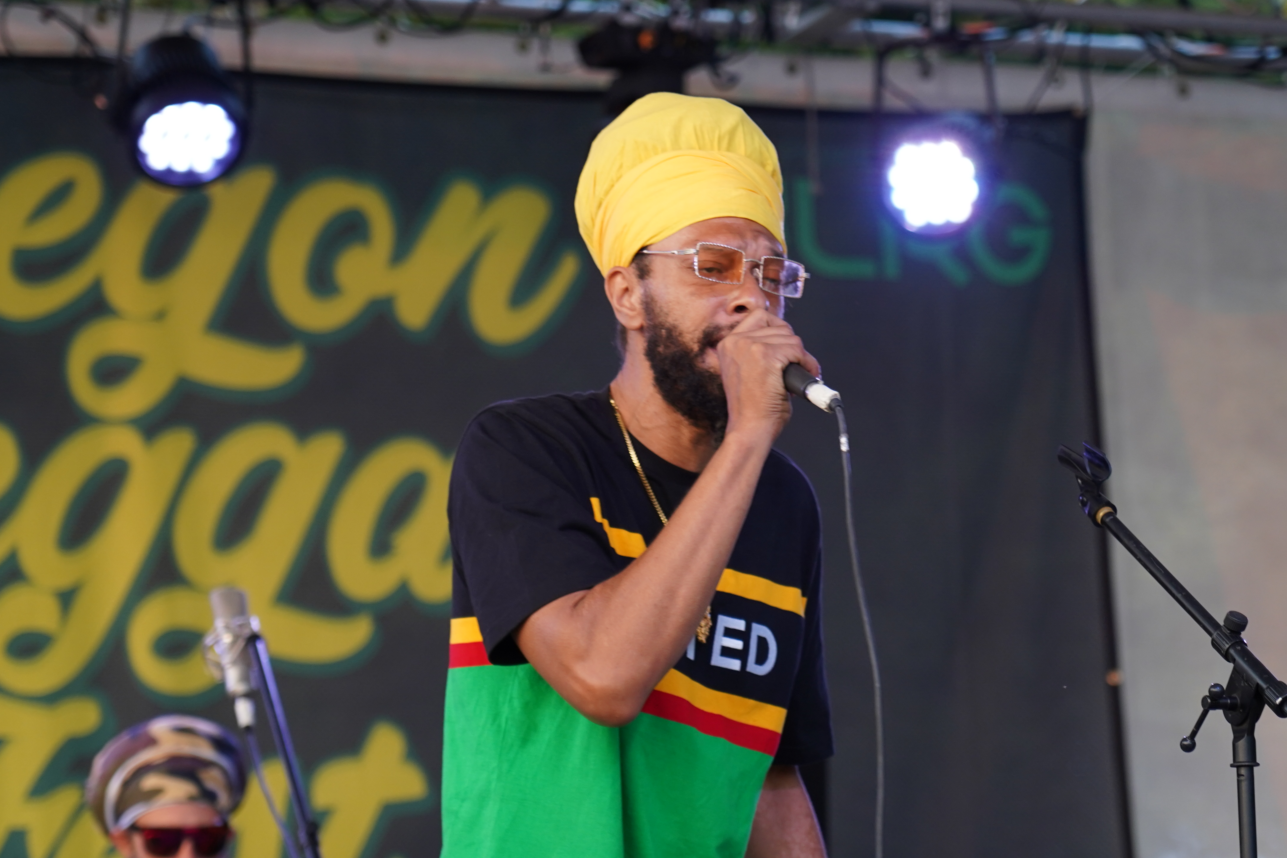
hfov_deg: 14.2
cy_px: 294
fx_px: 5184
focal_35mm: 145
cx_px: 610
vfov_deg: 9.5
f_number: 4
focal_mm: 105
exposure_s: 1/160
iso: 800
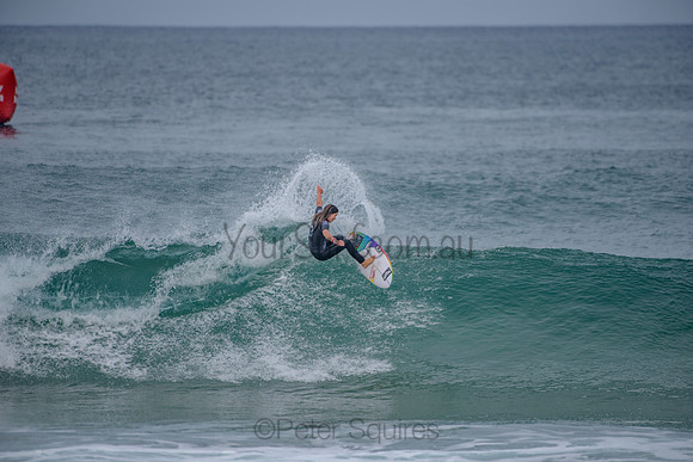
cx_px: 346
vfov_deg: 2.8
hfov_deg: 4.1
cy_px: 231
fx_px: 9627
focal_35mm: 500
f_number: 5.6
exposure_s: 1/2000
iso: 220
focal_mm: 500
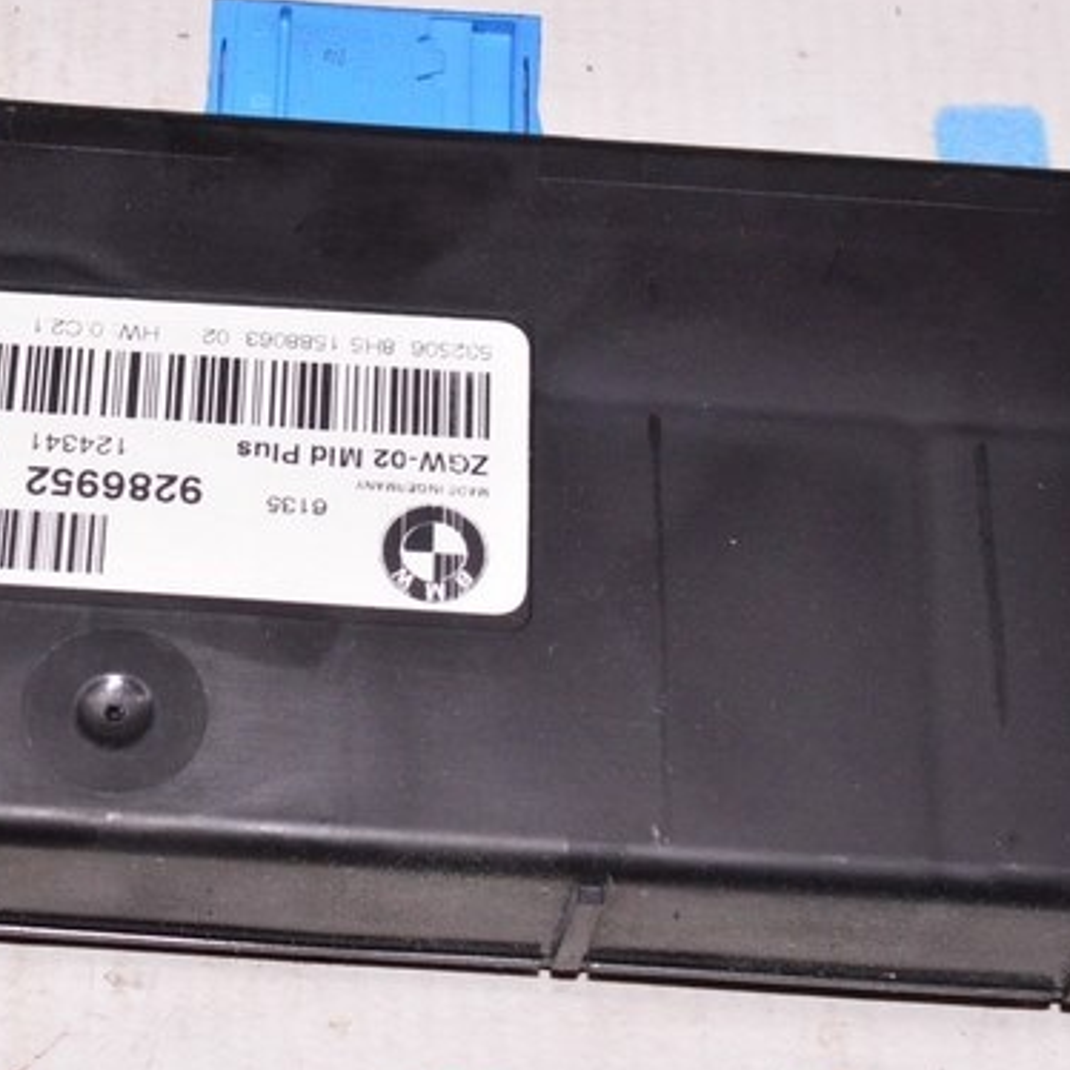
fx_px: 3293
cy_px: 339
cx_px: 192
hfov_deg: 18.3
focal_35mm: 94
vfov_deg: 18.4
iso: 1600
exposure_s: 1/200
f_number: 8
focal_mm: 27
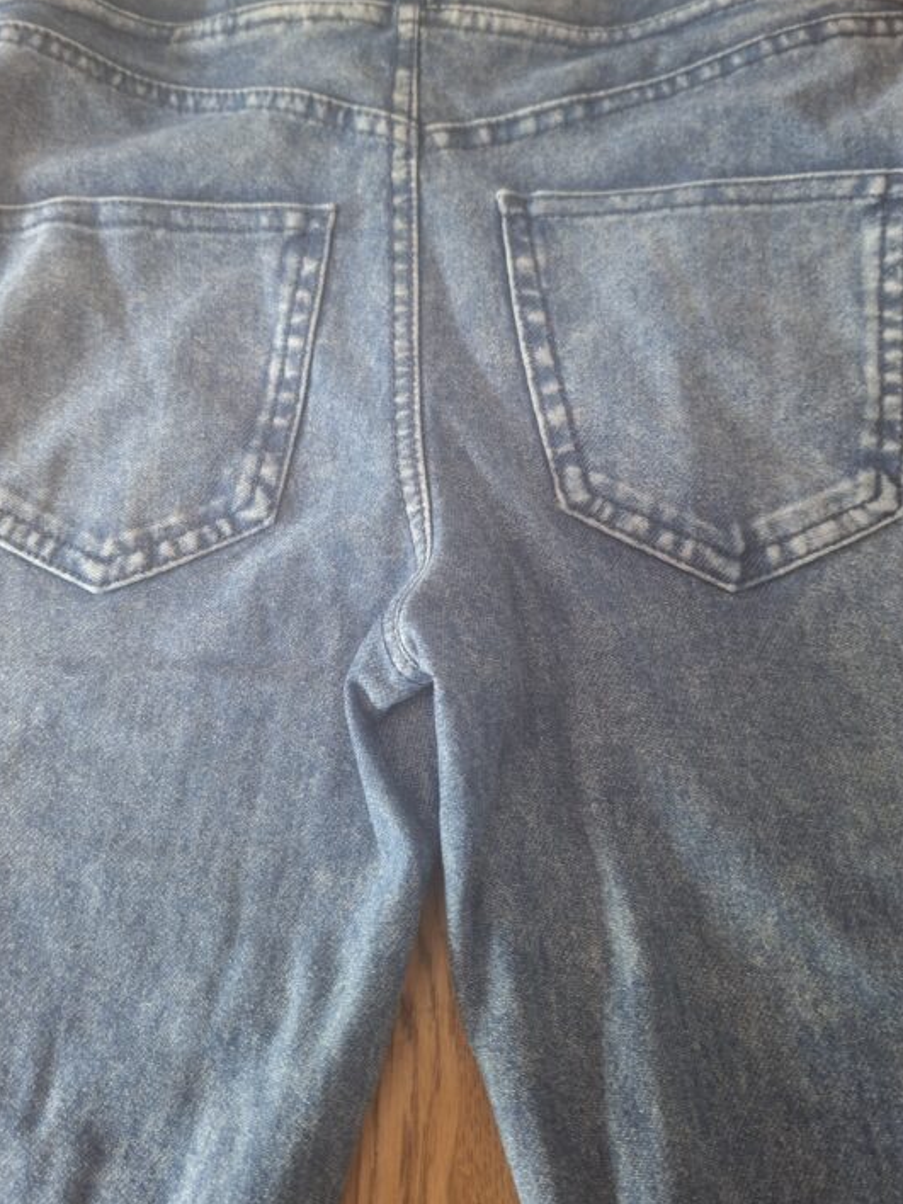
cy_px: 556
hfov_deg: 53.1
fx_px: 904
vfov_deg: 67.2
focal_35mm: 26
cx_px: 439
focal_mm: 5.54
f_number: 1.8
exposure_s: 1/20
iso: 800
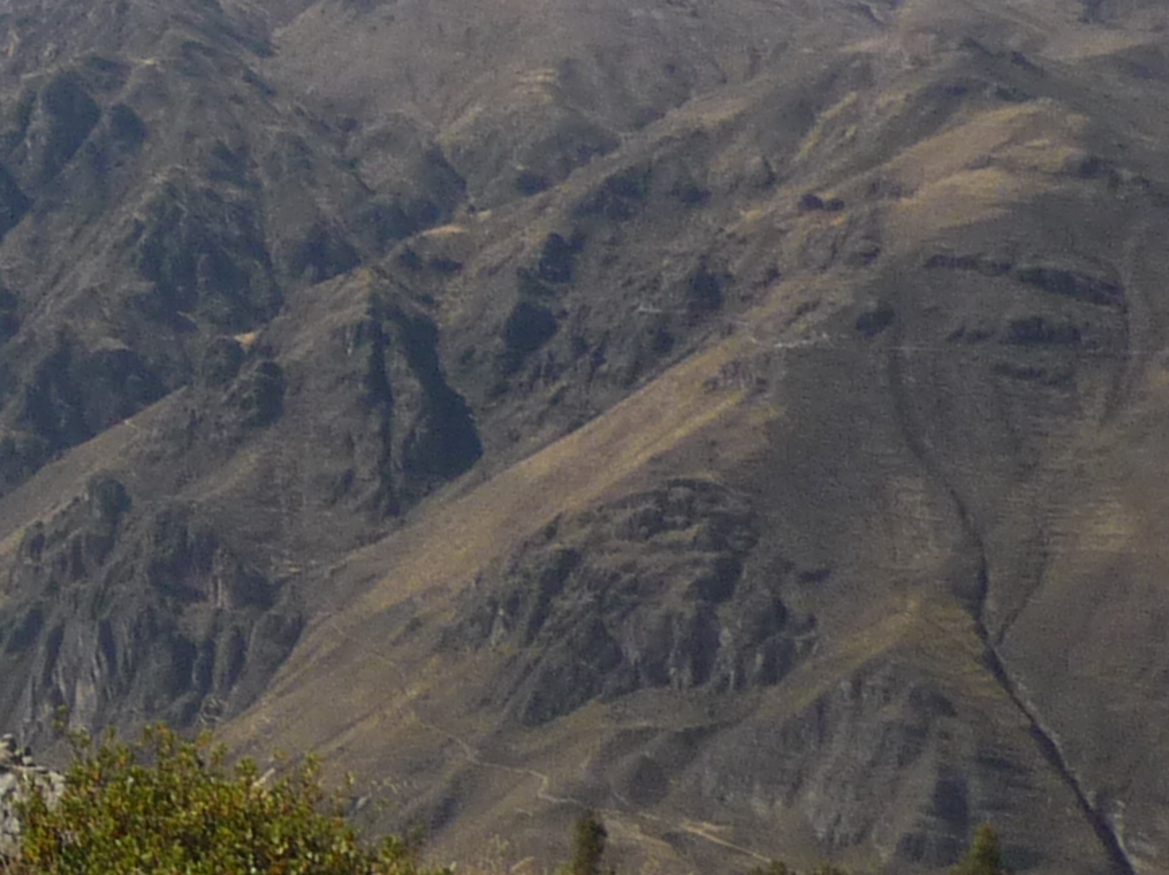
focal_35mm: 124
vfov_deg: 11.8
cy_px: 11
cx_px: -730
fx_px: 4186
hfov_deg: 14.5
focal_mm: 5.5
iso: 100
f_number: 8
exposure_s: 1/250
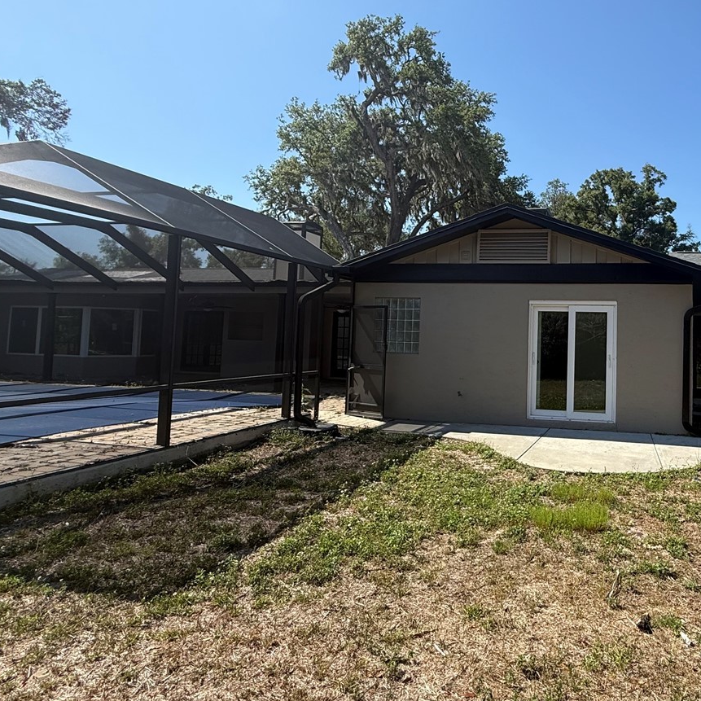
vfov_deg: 67.0
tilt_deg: +4.6
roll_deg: -1.6
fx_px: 527
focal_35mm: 23
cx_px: 536
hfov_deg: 62.9
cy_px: 305
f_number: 2.2
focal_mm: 2.22
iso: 50
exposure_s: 1/1167
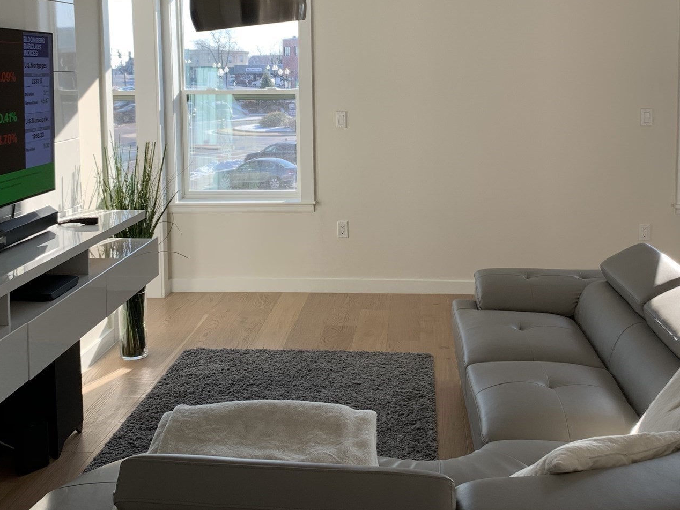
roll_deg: +0.5
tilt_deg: -4.9
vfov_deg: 33.9
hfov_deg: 44.8
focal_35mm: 42
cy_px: 147
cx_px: 345
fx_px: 825
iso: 25
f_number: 1.8
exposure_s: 1/232
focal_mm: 4.25
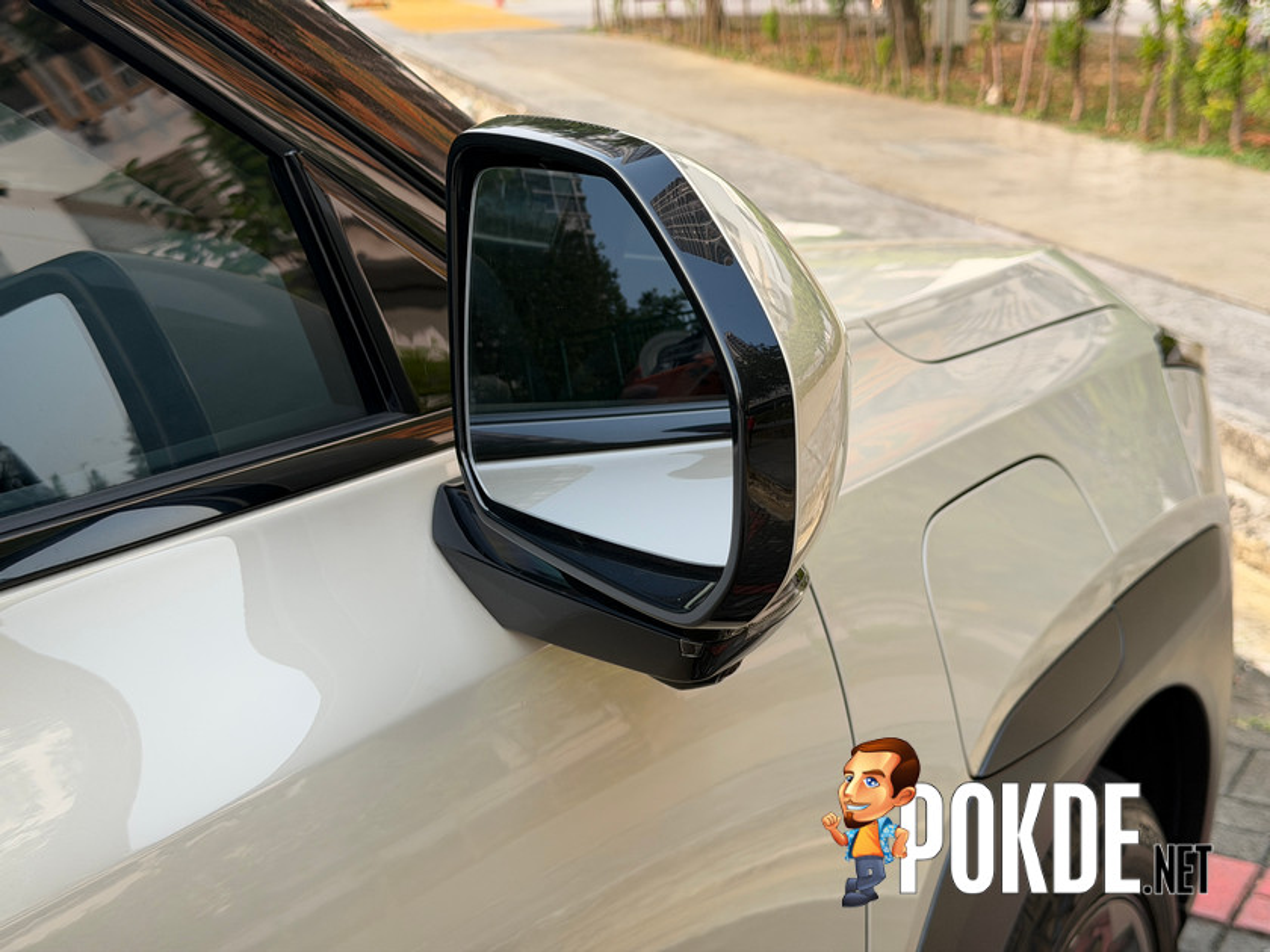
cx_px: 635
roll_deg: -0.1
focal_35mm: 48
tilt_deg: -17.7
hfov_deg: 39.7
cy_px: 476
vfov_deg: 30.3
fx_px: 1761
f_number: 1.78
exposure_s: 1/472
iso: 64
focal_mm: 6.76
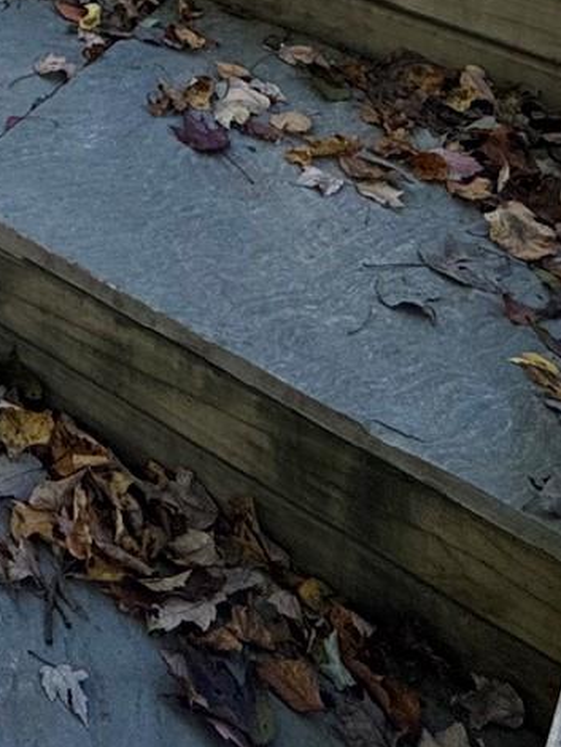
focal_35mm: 61
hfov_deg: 19.9
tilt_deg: -11.1
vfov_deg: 23.5
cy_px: -443
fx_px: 1317
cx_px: -342
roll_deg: -0.8
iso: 40
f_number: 2.2
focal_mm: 2.22
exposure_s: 1/605
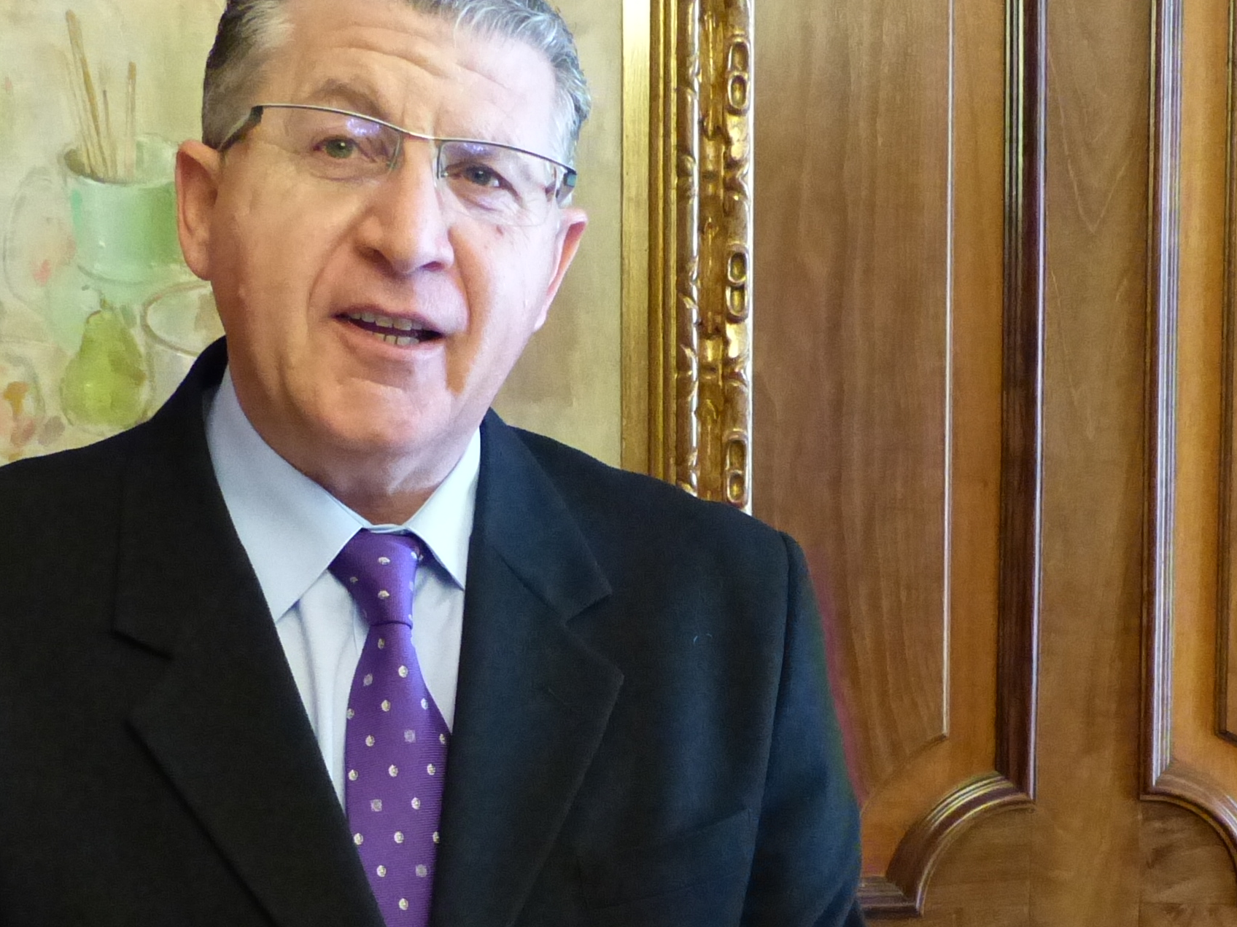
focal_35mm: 92
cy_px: 883
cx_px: 729
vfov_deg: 15.8
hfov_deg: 21.3
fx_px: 3288
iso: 800
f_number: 2.8
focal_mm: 7
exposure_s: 1/50
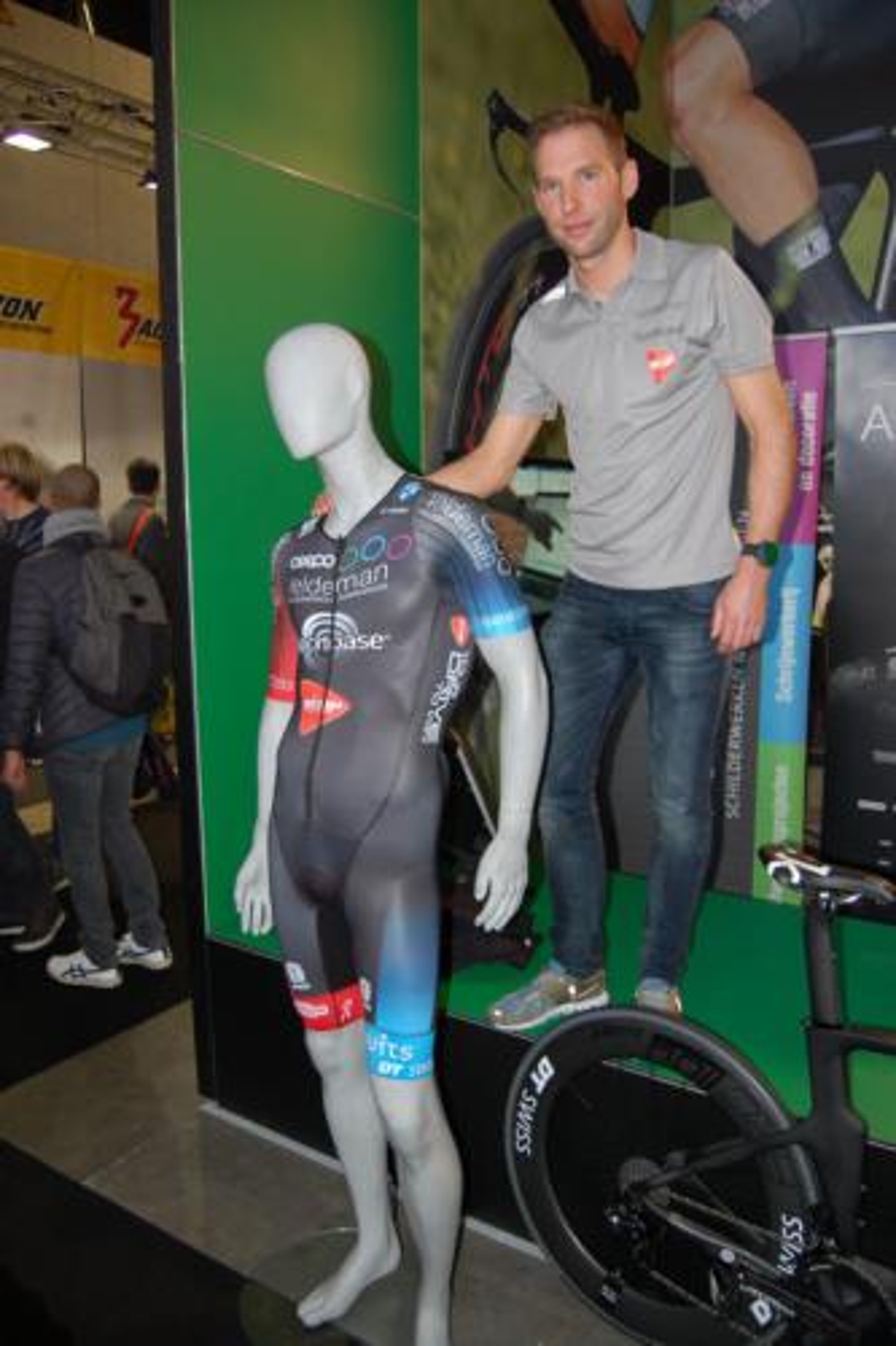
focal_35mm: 27
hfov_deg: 47.9
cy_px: 673
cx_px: 448
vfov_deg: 67.4
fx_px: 1009
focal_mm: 18
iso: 400
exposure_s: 1/60
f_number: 3.5
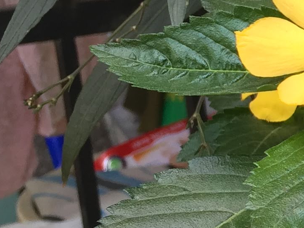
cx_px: 589
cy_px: 124
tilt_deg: -11.2
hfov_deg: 13.2
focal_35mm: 131
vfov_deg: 11.3
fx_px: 1150
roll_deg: +1.9
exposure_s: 1/222
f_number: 2.2
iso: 32
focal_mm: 4.15
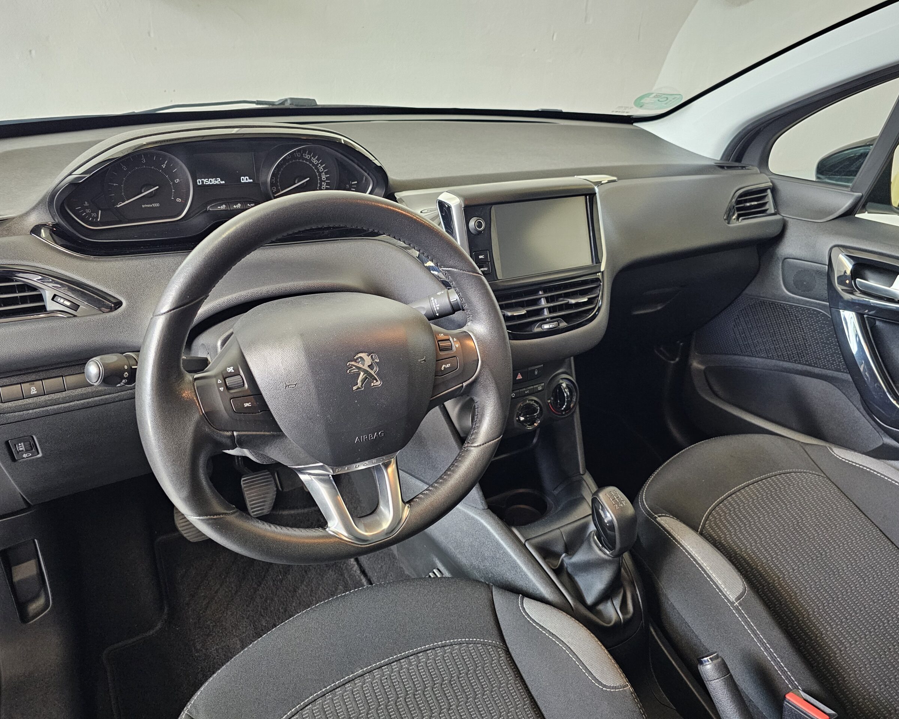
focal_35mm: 24
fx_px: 639
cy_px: 359
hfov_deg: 70.3
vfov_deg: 58.8
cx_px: 432
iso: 640
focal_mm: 6.3
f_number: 1.7
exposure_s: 1/60
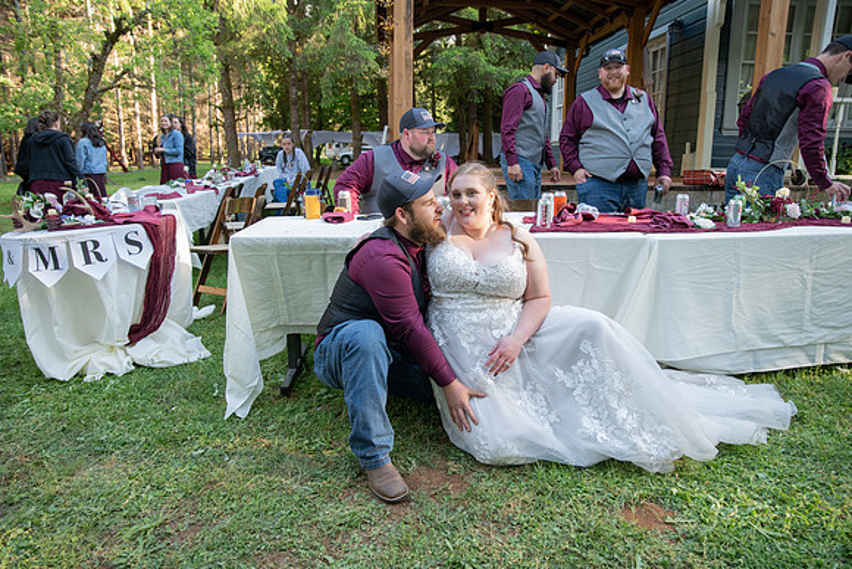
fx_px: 568
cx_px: 426
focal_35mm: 24
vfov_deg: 53.2
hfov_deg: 73.7
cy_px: 284
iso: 1250
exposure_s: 1/320
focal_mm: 24
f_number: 4
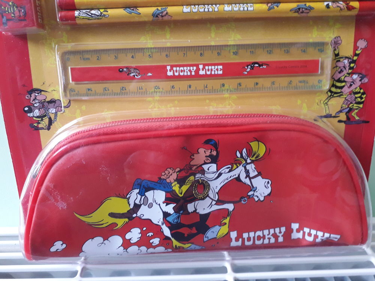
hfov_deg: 65.3
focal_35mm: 27
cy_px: 140
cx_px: 188
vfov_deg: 51.4
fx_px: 292
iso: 200
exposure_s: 1/25
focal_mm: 3.6
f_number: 1.9
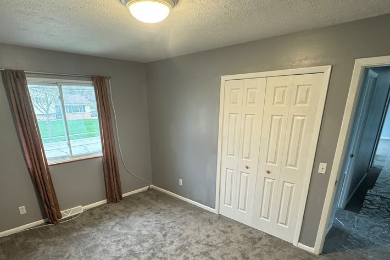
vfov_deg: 57.7
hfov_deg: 81.2
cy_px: 180
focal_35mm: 21
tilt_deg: -20.8
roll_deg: +0.3
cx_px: 186
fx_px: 227
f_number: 2.2
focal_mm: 2.22
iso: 250
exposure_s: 1/60
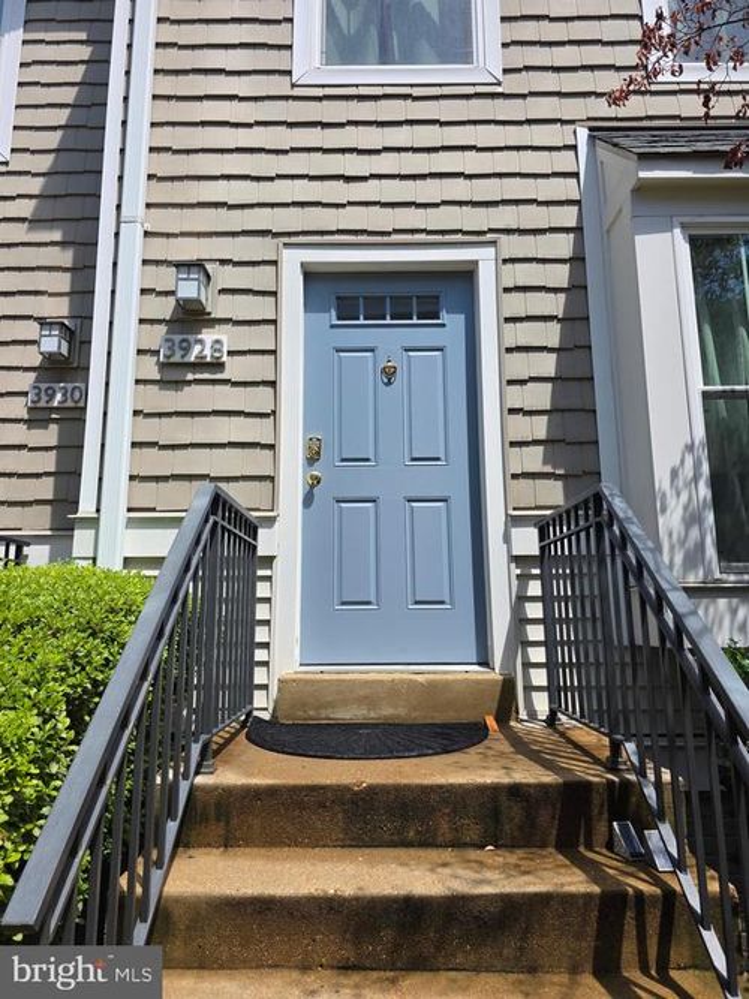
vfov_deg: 73.9
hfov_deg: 58.9
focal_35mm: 23
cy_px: 500
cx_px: 374
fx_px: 664
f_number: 1.7
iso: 80
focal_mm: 6.3
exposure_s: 1/6150
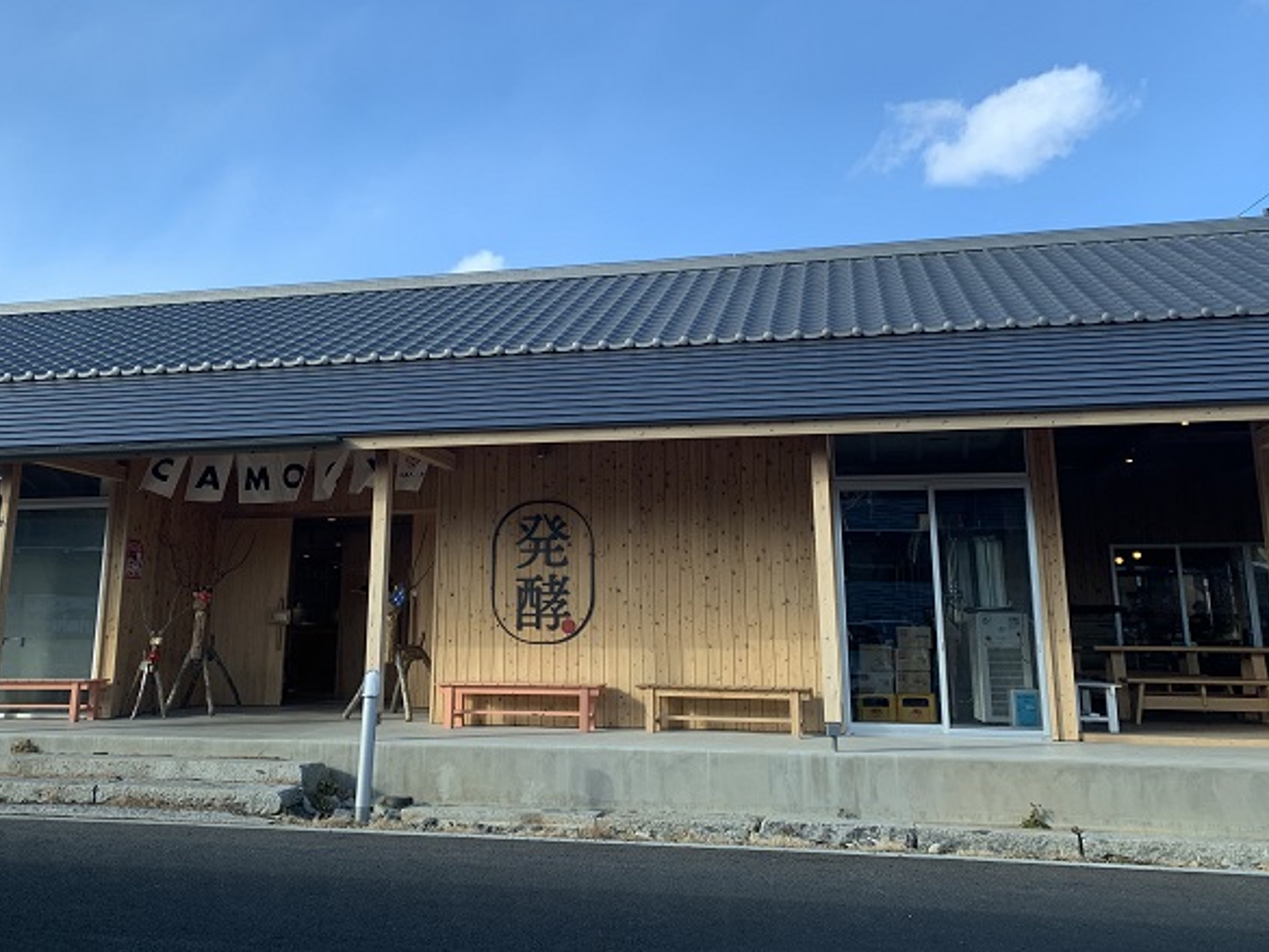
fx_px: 1173
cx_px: 560
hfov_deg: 56.7
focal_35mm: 32
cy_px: 369
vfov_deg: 43.9
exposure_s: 1/842
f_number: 1.8
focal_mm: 4.25
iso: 25
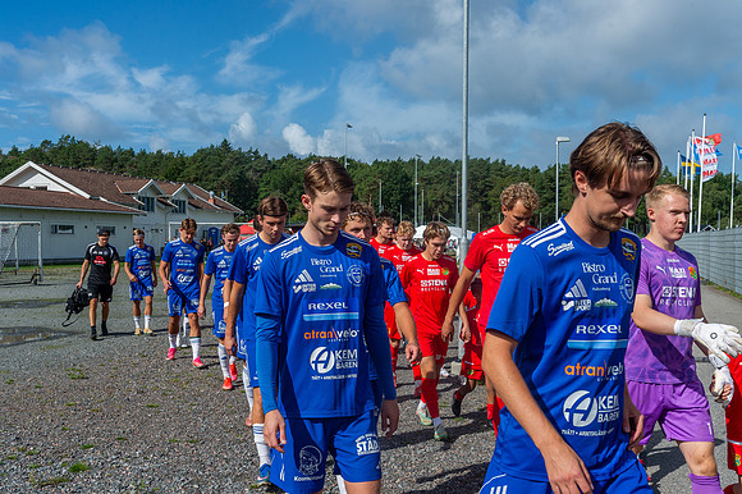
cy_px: 247
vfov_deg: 35.0
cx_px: 371
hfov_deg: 50.7
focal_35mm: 38
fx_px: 783
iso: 140
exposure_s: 1/800
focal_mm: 38
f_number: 7.1
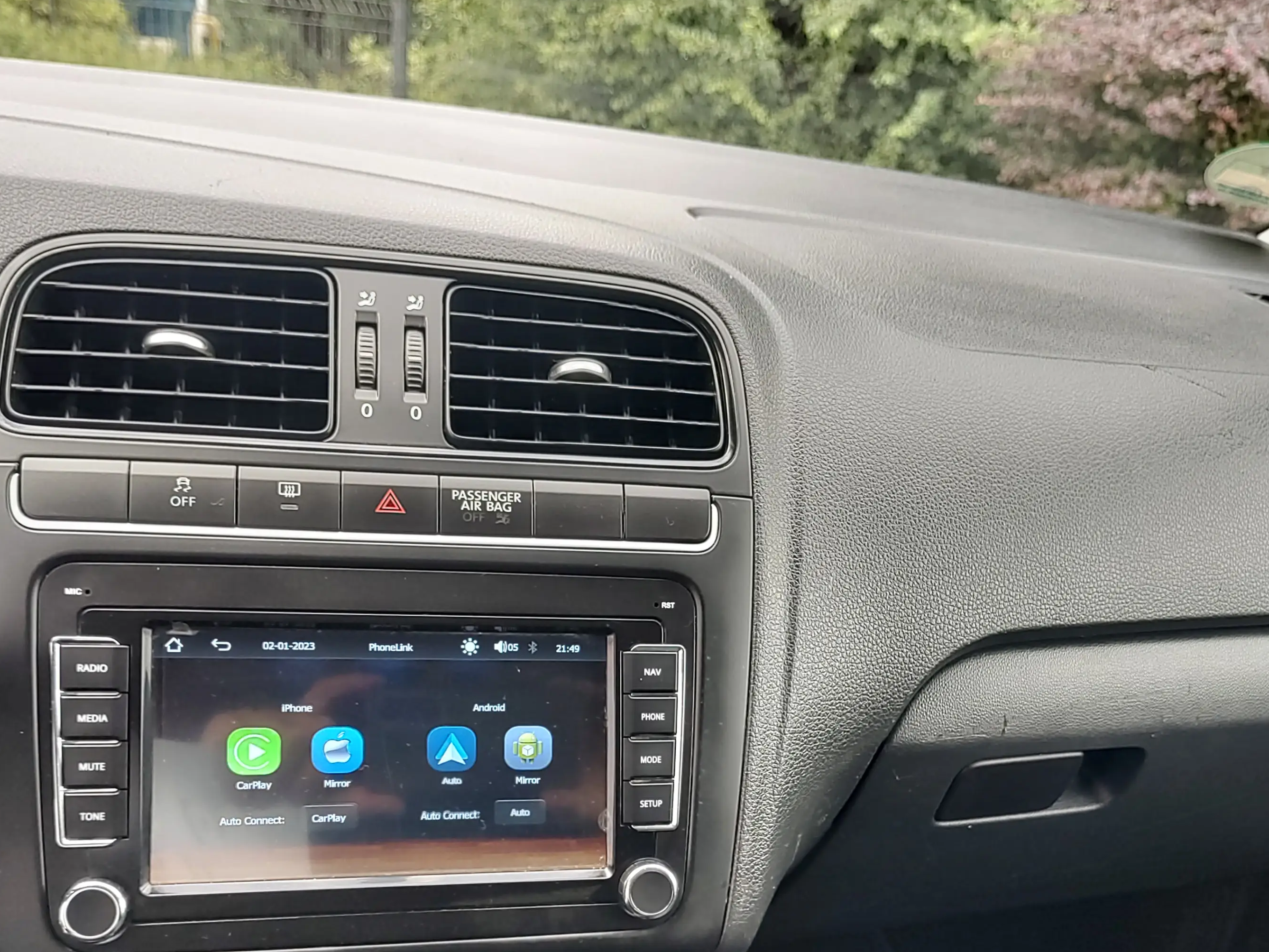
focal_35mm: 33
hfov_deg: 55.1
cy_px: 673
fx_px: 1210
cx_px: 726
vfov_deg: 42.1
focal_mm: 5.56
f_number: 1.8
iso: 123
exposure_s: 1/100
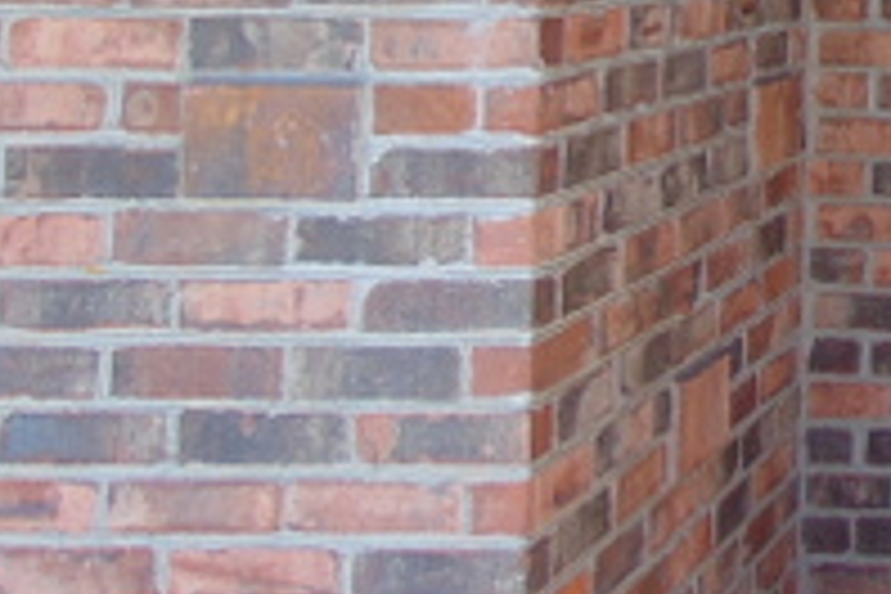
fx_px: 2079
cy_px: -261
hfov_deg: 20.6
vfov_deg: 15.2
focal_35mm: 84
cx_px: 1336
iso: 80
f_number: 3
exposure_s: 1/125
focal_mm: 4.5
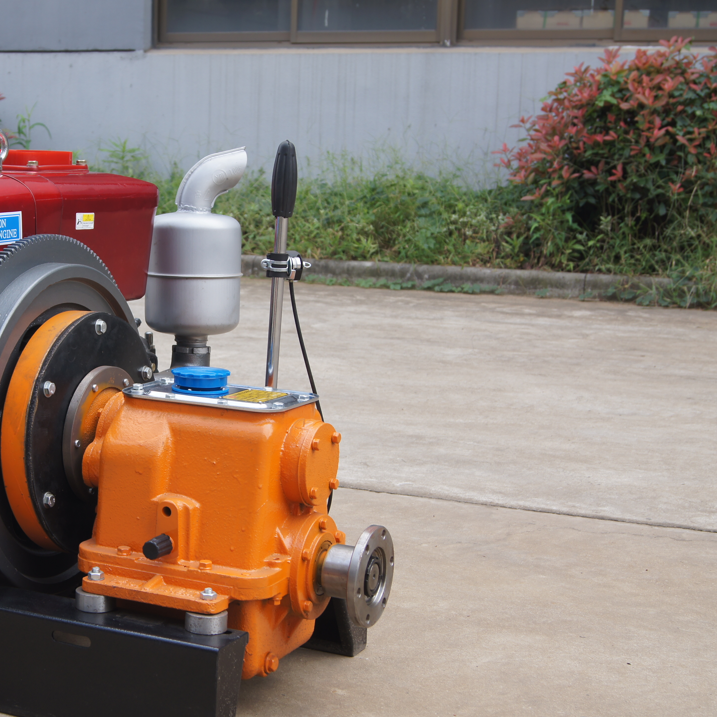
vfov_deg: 26.5
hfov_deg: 26.0
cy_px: 394
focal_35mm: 65
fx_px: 1523
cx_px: 142
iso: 100
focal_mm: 30
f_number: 6.3
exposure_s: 1/60
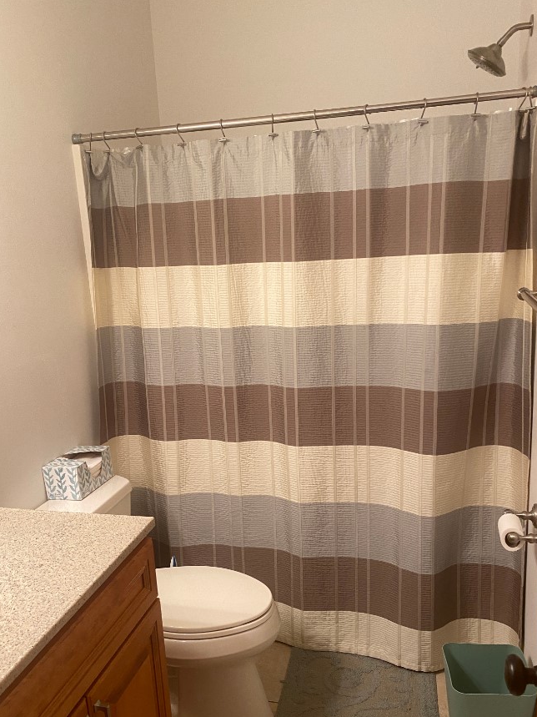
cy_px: 392
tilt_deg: -16.0
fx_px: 641
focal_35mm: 31
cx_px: 264
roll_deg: +2.9
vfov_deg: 58.3
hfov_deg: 45.4
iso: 160
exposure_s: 1/60
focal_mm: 4.25
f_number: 1.8
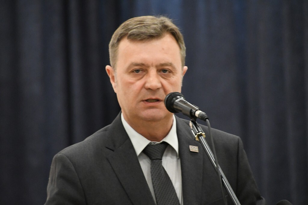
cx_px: 154
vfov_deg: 2.3
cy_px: 102
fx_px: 5134
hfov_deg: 3.4
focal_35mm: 600
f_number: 6.3
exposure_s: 1/160
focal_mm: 400
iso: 8000
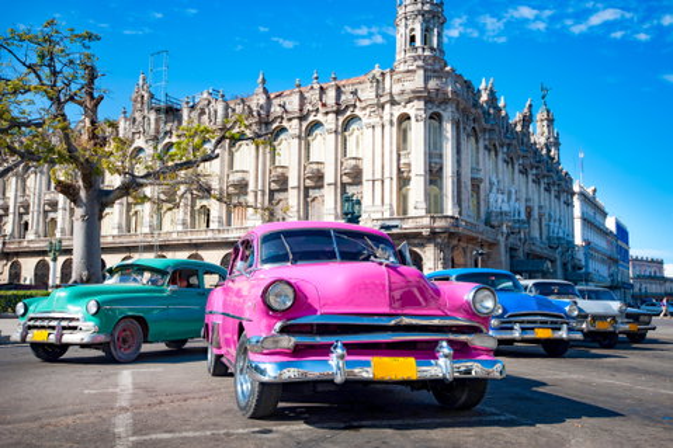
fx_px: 654
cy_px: 224
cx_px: 336
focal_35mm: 35
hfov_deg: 54.5
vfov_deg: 37.8
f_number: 4
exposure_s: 1/1000
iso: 100
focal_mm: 35
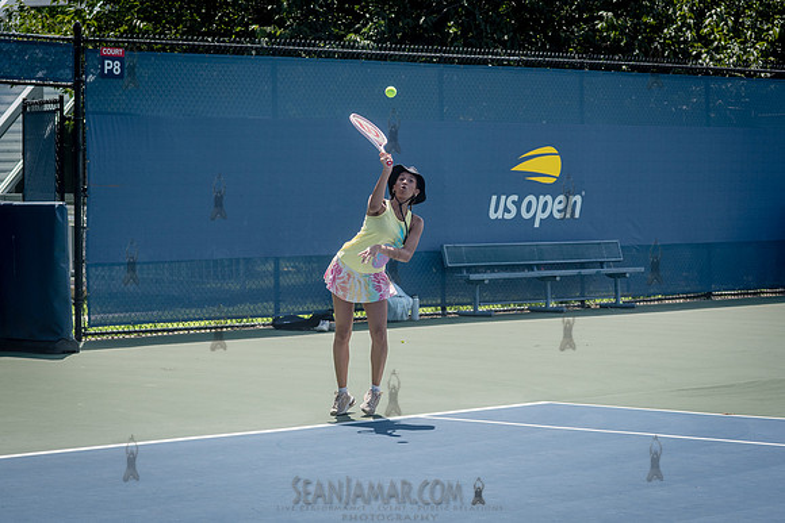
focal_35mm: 116
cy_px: 294
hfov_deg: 17.7
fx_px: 2527
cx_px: 371
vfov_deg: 11.8
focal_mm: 86
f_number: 4.5
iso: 200
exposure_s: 1/1250
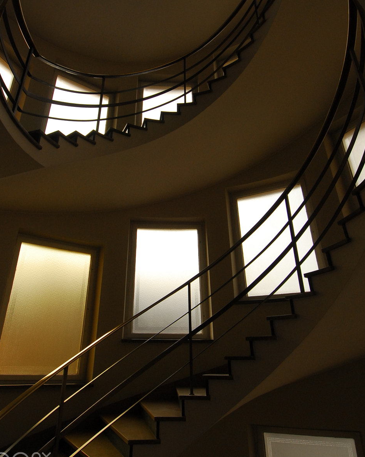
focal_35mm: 23
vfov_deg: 72.3
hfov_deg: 60.7
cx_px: 162
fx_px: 311
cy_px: 202
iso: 400
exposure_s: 1/320
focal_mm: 12
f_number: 9
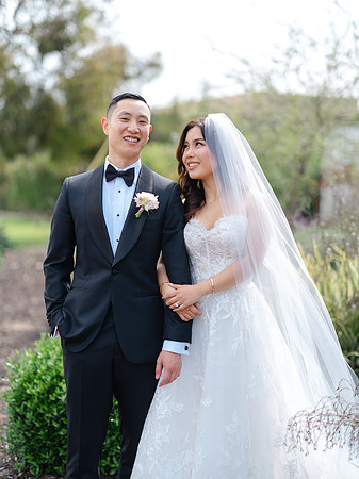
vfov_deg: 30.7
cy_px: 240
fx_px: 872
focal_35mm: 63
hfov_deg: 23.3
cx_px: 180
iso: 80
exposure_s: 1/1000
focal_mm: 80
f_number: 1.7
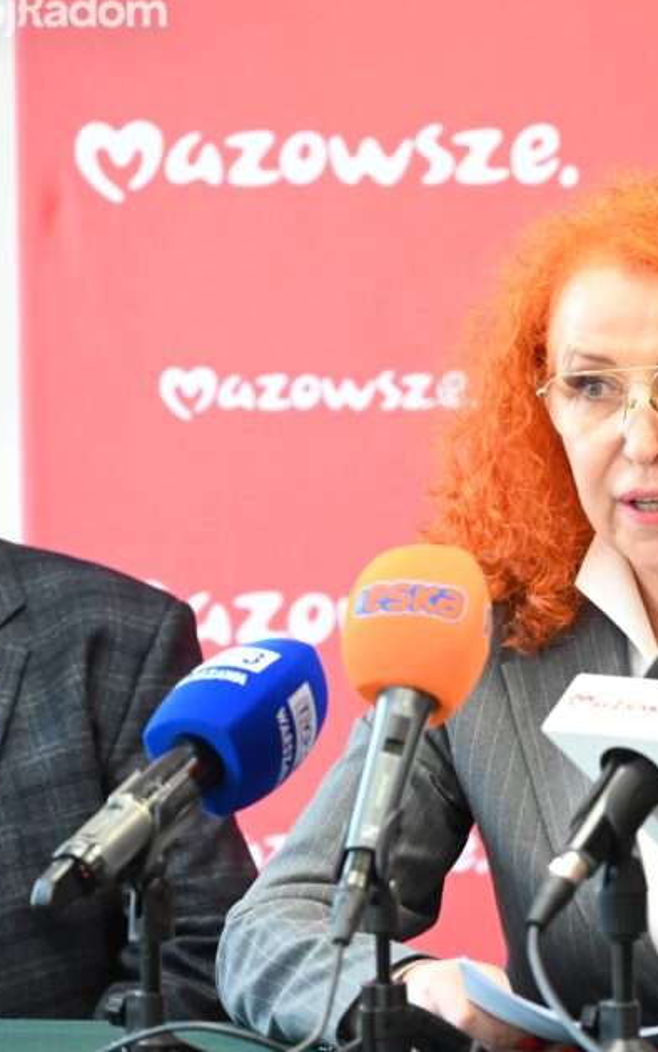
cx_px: 750
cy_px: 541
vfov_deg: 10.5
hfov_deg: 6.6
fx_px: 5707
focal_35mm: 199
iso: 4000
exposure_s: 1/125
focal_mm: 120
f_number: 4.5
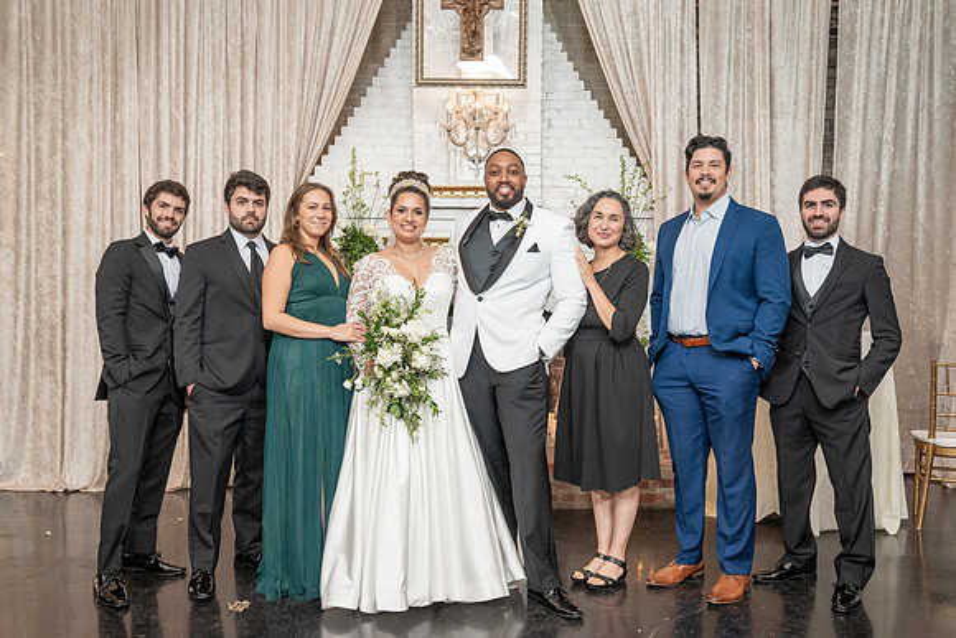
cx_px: 480
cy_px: 329
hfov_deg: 61.0
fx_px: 812
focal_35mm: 31
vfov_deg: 42.9
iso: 2000
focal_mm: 29
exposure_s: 1/200
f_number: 4.5
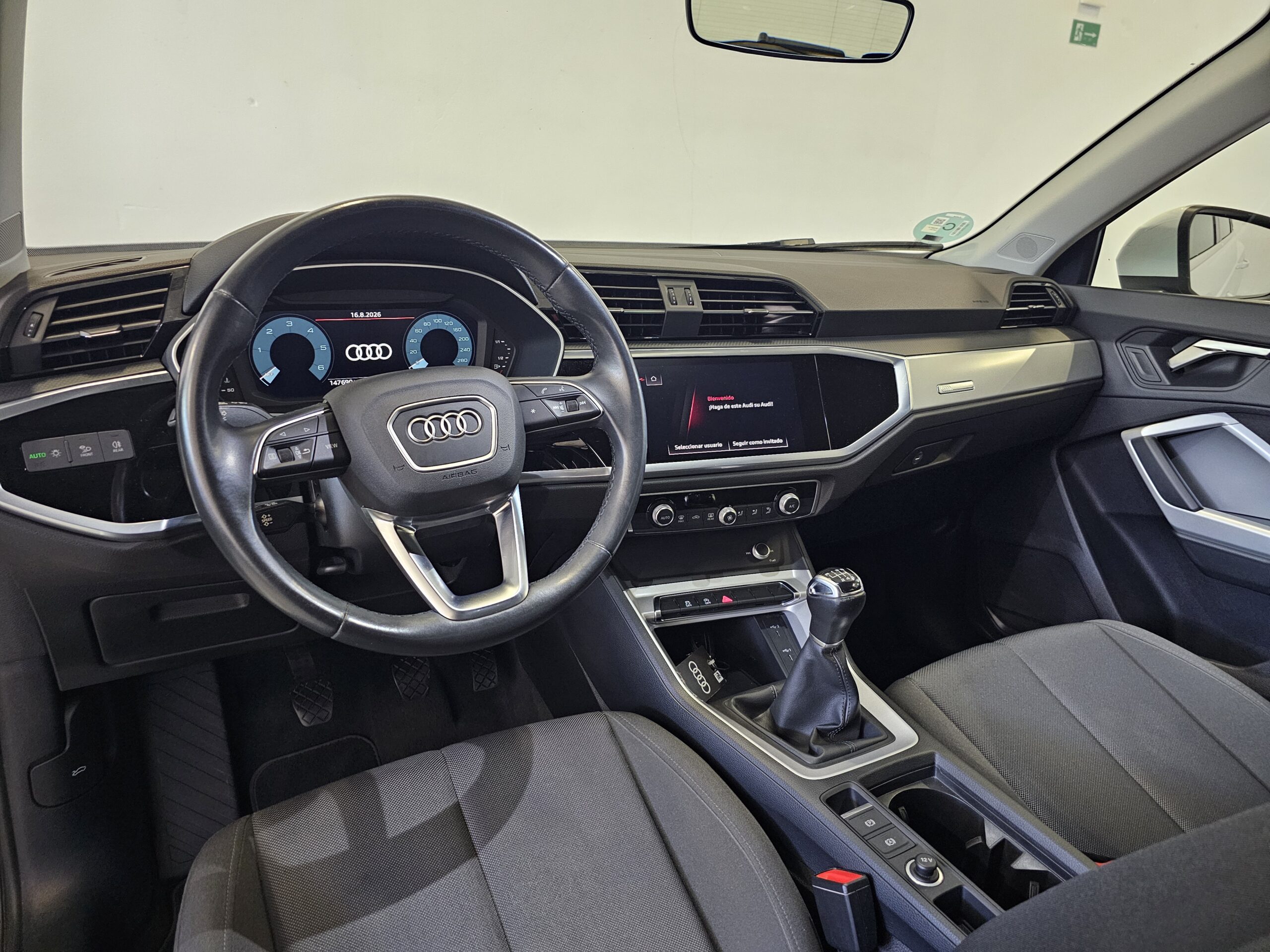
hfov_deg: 73.9
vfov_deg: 58.9
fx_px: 844
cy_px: 476
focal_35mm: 23
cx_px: 635
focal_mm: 6.3
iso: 640
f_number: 1.7
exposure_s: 1/24
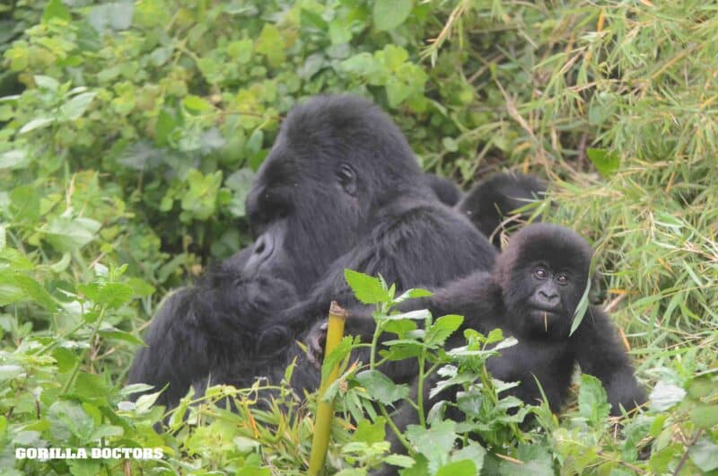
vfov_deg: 9.3
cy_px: 238
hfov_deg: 14.0
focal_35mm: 147
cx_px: 359
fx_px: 2926
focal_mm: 98
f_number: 4.8
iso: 1600
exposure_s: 1/640
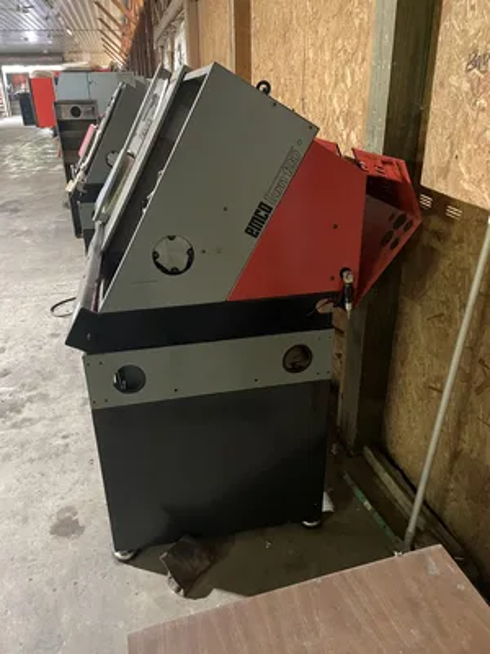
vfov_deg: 67.3
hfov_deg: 53.1
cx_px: 245
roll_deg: +2.3
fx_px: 491
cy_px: 327
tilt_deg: -25.5
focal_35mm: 26
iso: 800
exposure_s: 1/30
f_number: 1.6
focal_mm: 4.2
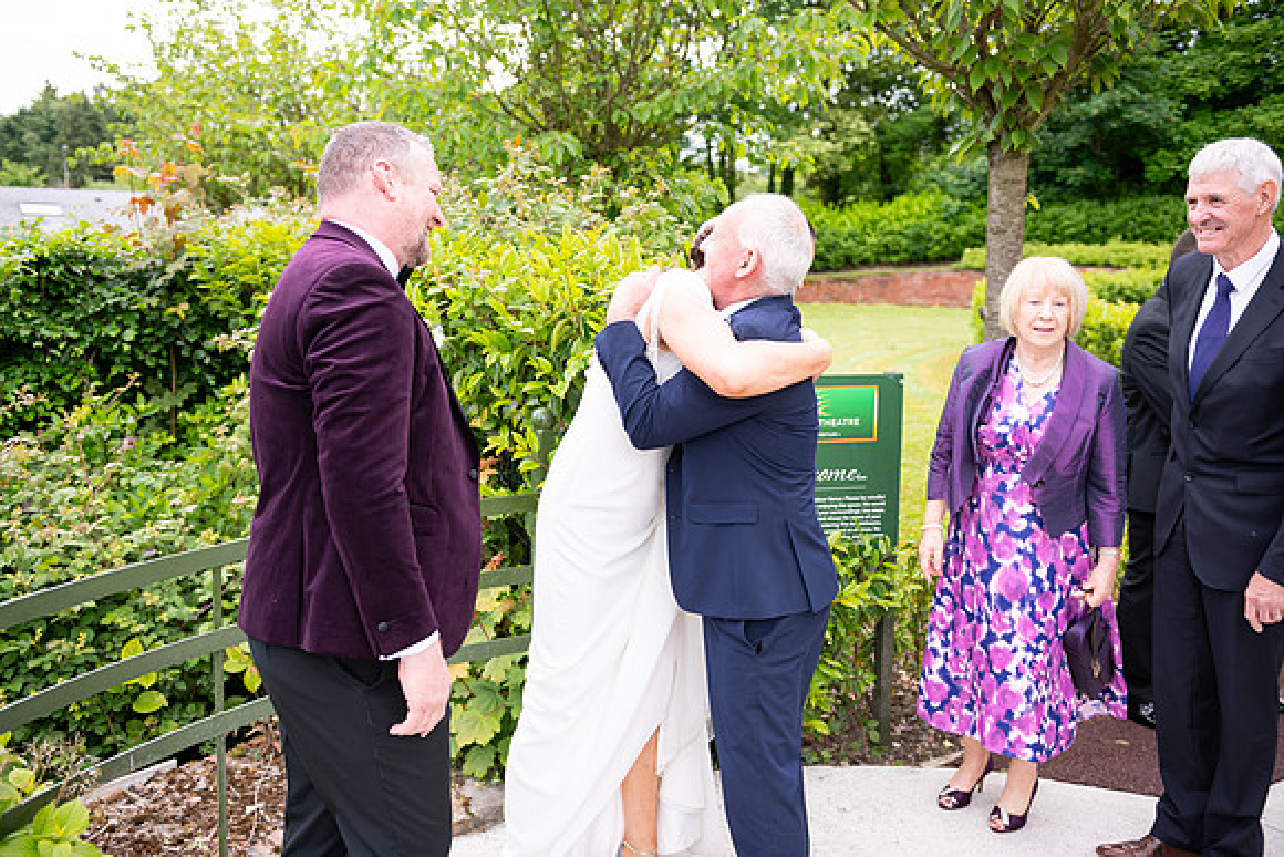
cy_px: 428
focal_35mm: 32
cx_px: 642
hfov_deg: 58.7
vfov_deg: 41.1
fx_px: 1142
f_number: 3.5
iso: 250
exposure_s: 1/1000
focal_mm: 32
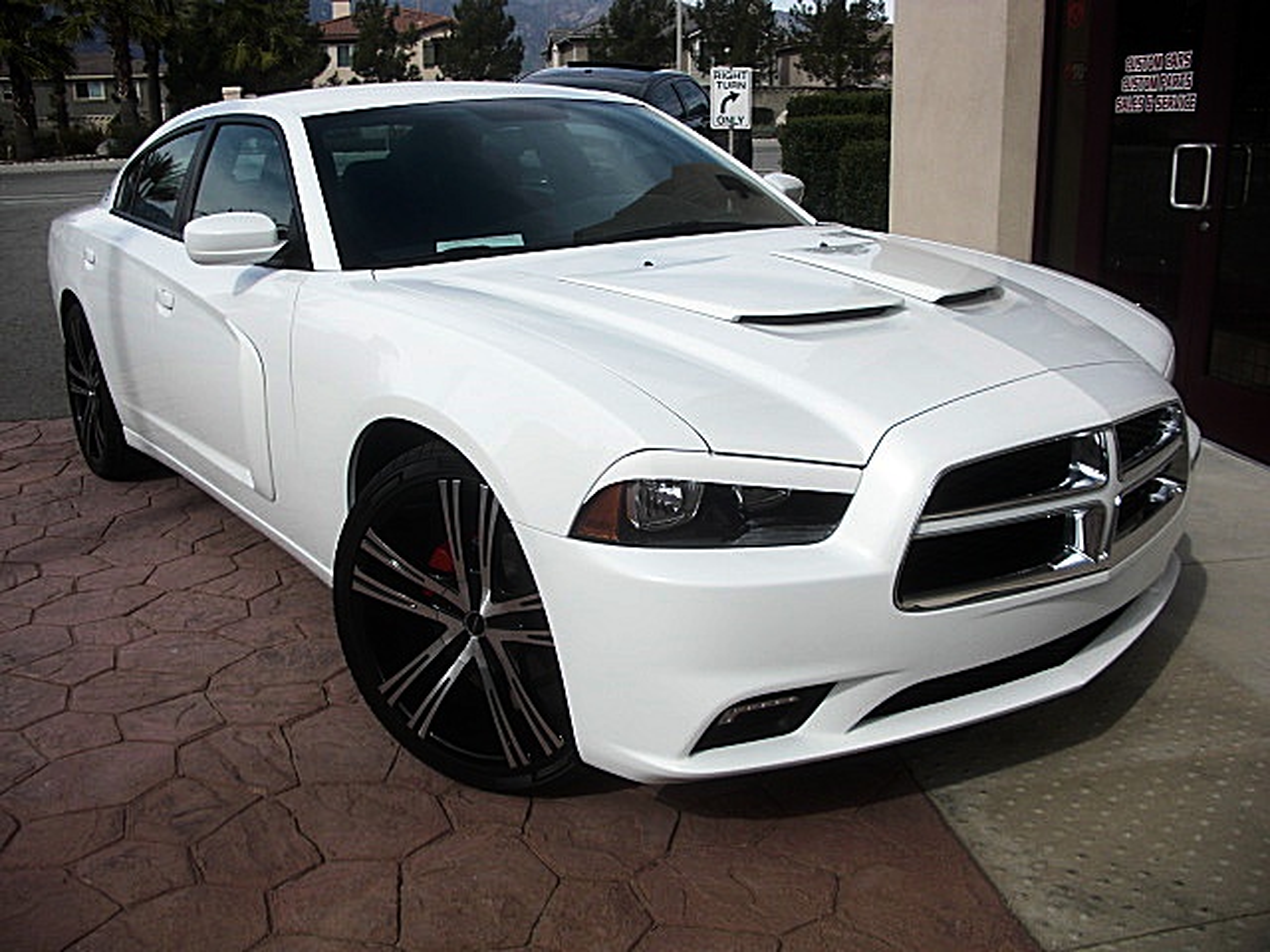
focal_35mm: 36
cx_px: 635
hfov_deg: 51.4
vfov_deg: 39.7
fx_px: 1321
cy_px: 476
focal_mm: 6.3
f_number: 7.9
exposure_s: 1/125
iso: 50
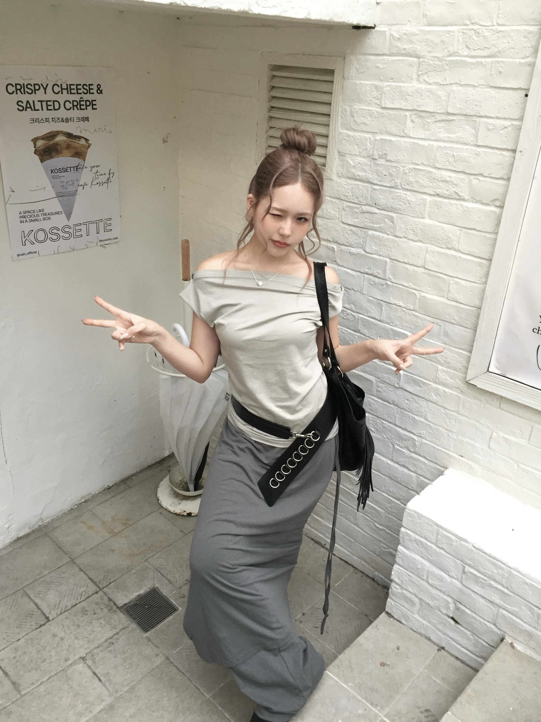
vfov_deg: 61.7
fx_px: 604
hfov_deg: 48.2
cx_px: 270
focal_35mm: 29
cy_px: 361
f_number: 2.2
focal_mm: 4.15
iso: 80
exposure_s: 1/30
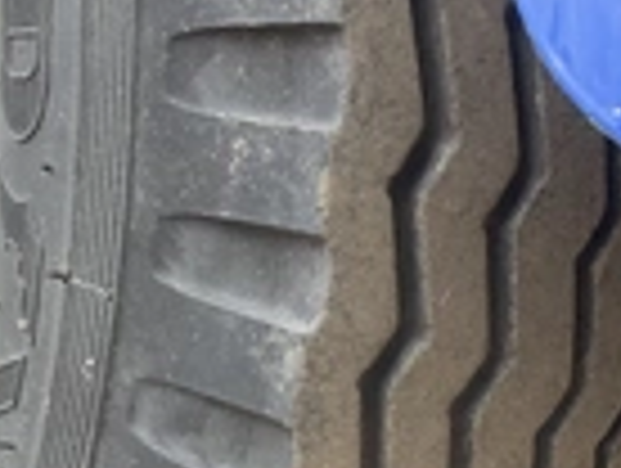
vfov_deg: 16.7
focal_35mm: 84
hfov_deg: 23.1
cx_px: 436
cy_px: 598
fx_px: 1510
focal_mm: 3
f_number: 1.8
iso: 32
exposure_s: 1/122
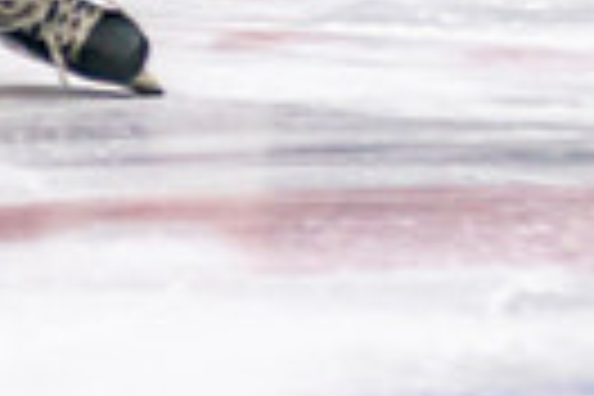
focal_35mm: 1005
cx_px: -386
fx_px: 16581
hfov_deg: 2.0
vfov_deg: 1.4
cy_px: -460
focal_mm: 125
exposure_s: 1/640
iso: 800
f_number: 2.8
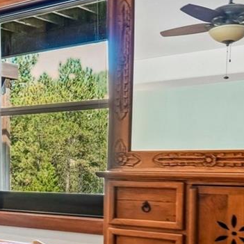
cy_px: 167
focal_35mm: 64
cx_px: -119
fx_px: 510
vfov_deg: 26.7
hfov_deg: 22.3
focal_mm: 11
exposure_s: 1/3.33
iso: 400
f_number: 8
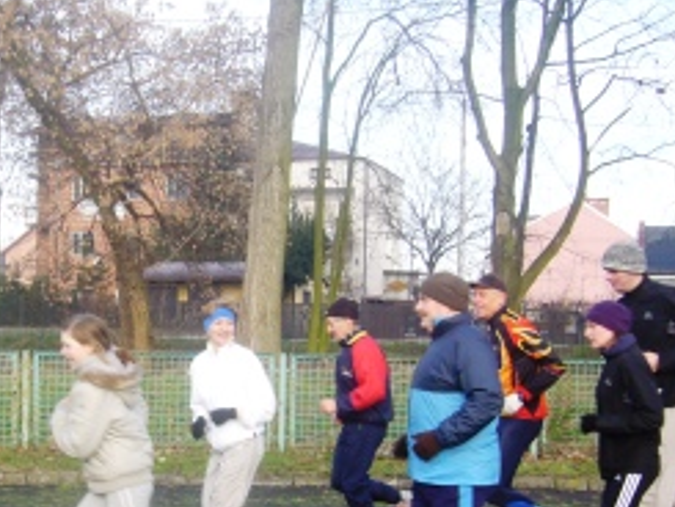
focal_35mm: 64
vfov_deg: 22.7
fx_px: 1249
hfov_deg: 29.8
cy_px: 386
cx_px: 182
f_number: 2.8
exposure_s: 1/125
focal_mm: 5.8
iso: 80
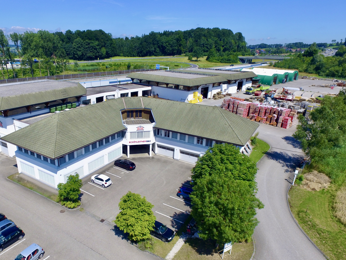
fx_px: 240
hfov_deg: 70.9
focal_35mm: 24
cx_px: 139
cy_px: 144
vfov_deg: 56.7
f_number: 2.8
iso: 100
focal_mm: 3.61
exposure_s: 1/965
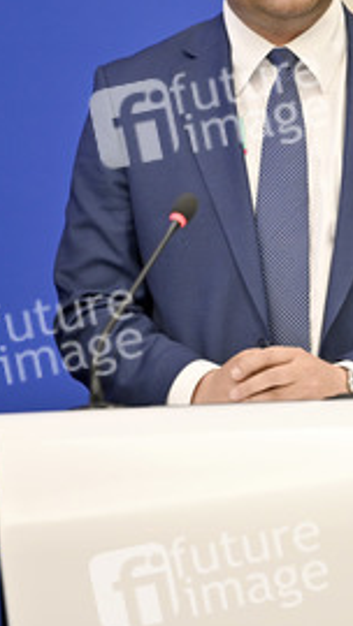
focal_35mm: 310
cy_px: 230
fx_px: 5155
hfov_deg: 3.9
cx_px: 276
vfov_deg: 7.0
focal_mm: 200
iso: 2000
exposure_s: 1/320
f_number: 2.8
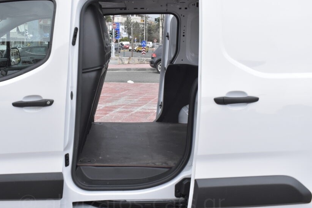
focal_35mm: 45
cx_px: 121
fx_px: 390
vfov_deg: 29.9
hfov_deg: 43.3
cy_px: 92
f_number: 6.3
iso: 1600
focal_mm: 24
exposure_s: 1/1250
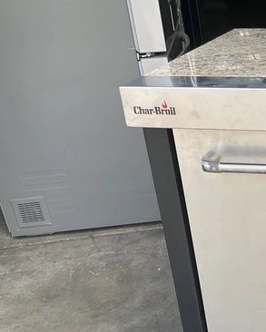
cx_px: 330
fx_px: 571
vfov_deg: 32.1
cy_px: 230
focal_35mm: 58
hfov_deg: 23.6
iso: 25
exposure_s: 1/318
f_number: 1.8
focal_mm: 3
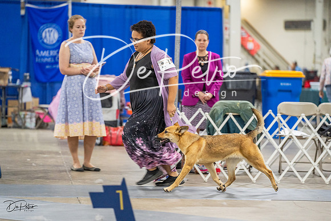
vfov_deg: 8.9
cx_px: 166
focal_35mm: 154
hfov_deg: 13.3
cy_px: 110
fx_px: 1416
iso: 3200
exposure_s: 1/200
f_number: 2.8
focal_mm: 154
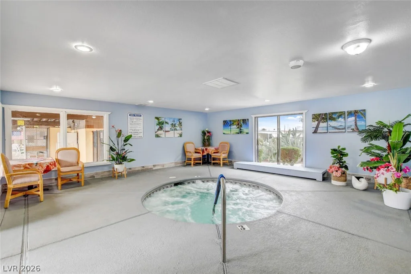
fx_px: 171
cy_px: 137
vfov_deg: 77.3
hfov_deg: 100.4
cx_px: 206
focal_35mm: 15
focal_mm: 10
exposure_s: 1/10
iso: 640
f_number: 9
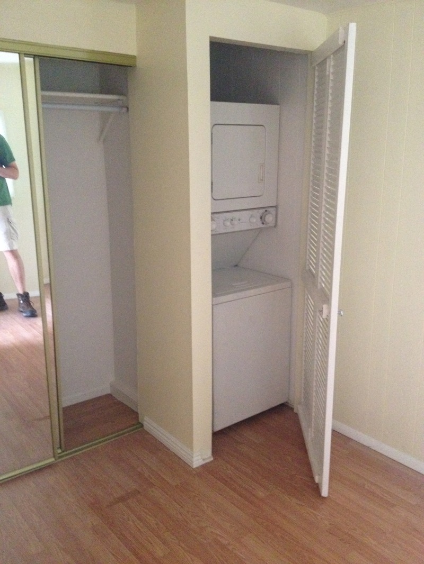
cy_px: 282
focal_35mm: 35
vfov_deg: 52.6
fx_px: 571
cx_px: 212
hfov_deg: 40.7
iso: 500
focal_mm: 4.28
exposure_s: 1/15
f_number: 2.4
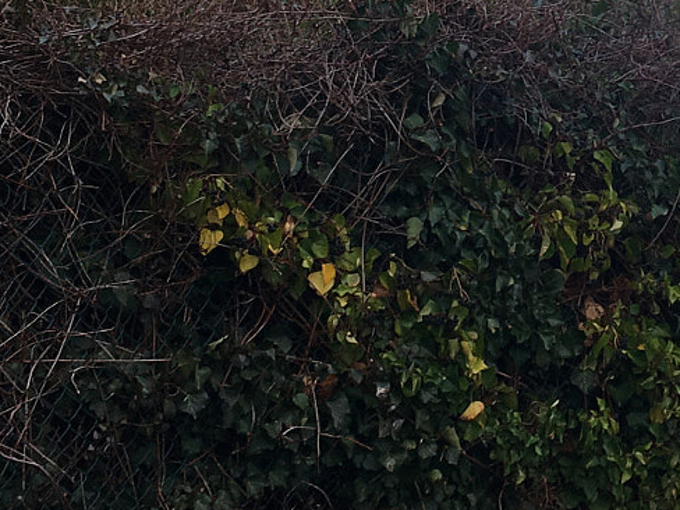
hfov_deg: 20.4
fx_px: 1866
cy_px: 40
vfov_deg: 15.4
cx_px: 550
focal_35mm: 95
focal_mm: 4.15
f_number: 2.2
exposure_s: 1/112
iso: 25
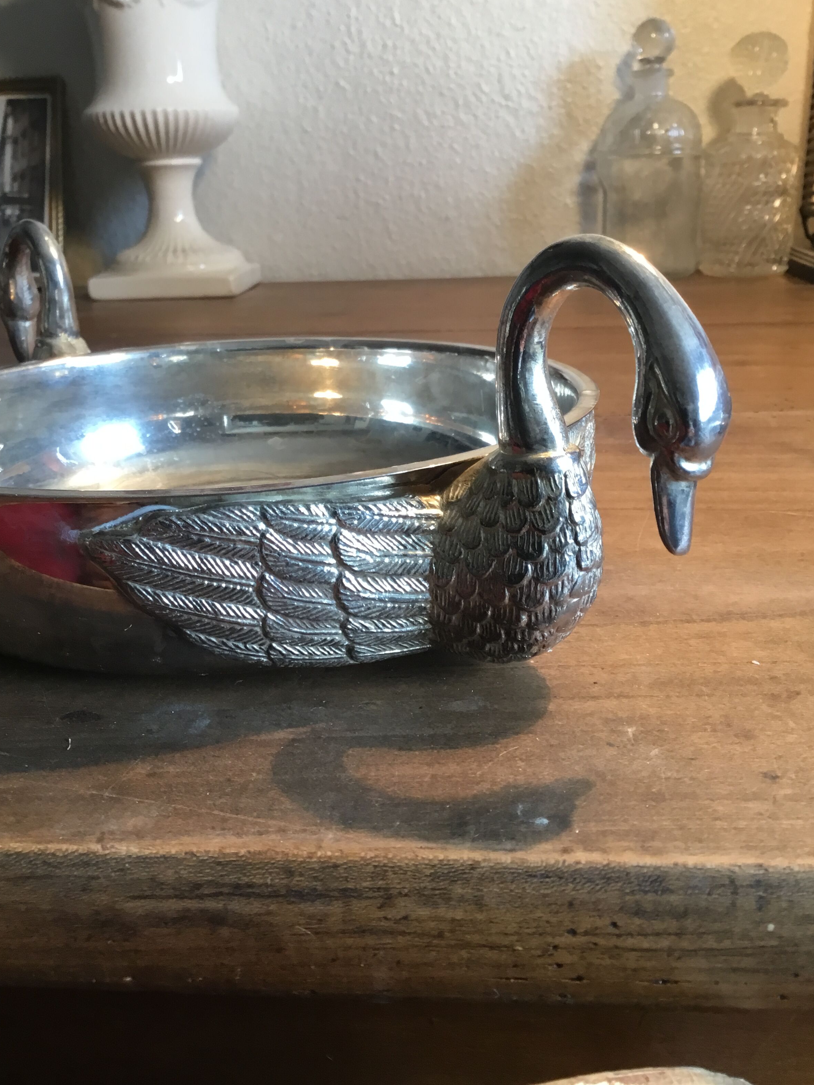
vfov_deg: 56.8
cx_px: 410
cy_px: 526
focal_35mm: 32
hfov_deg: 44.2
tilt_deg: -18.2
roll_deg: +2.6
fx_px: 1003
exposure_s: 1/33
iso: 80
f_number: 2.4
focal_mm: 3.3
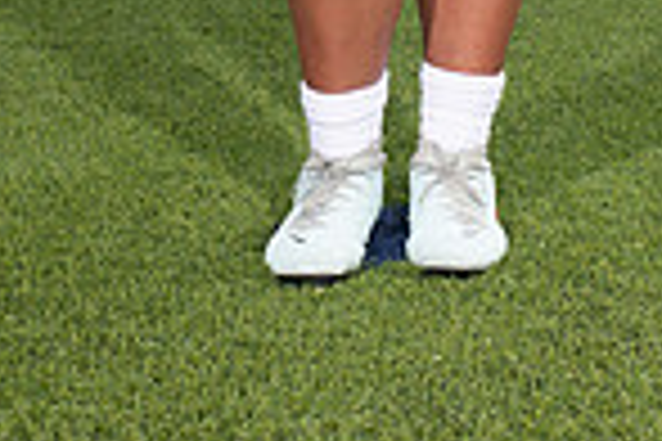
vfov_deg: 9.7
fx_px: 2372
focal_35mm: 129
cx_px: 459
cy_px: -526
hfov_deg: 15.8
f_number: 7.1
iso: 125
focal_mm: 42
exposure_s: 1/400
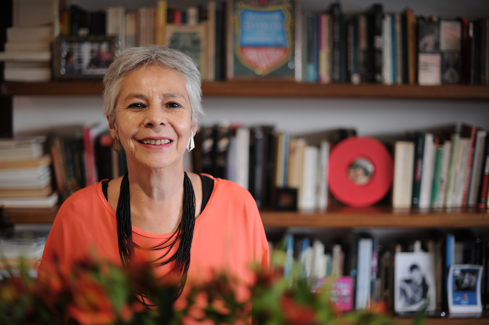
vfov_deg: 27.0
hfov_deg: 39.6
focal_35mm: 50
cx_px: 244
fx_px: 679
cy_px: 162
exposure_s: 1/100
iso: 800
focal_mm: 50
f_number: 1.6
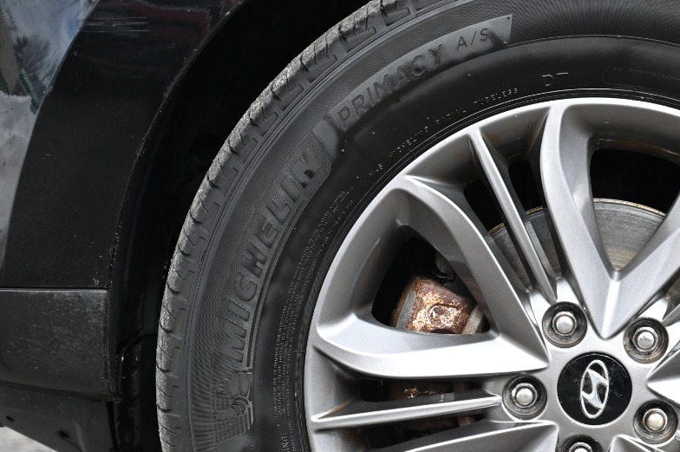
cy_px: 383
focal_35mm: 145
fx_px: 2736
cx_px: 574
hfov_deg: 14.1
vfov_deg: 9.4
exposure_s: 1/250
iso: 200
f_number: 5
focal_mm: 70
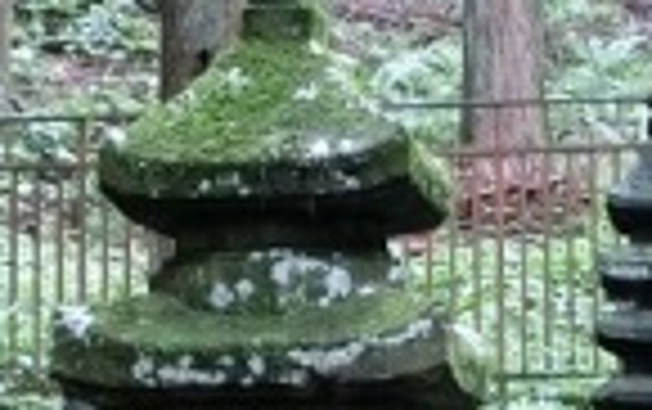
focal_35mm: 172
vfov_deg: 7.6
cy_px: 466
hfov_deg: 12.1
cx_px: 468
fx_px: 3060
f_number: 4.2
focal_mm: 8.29
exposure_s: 1/13
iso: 320
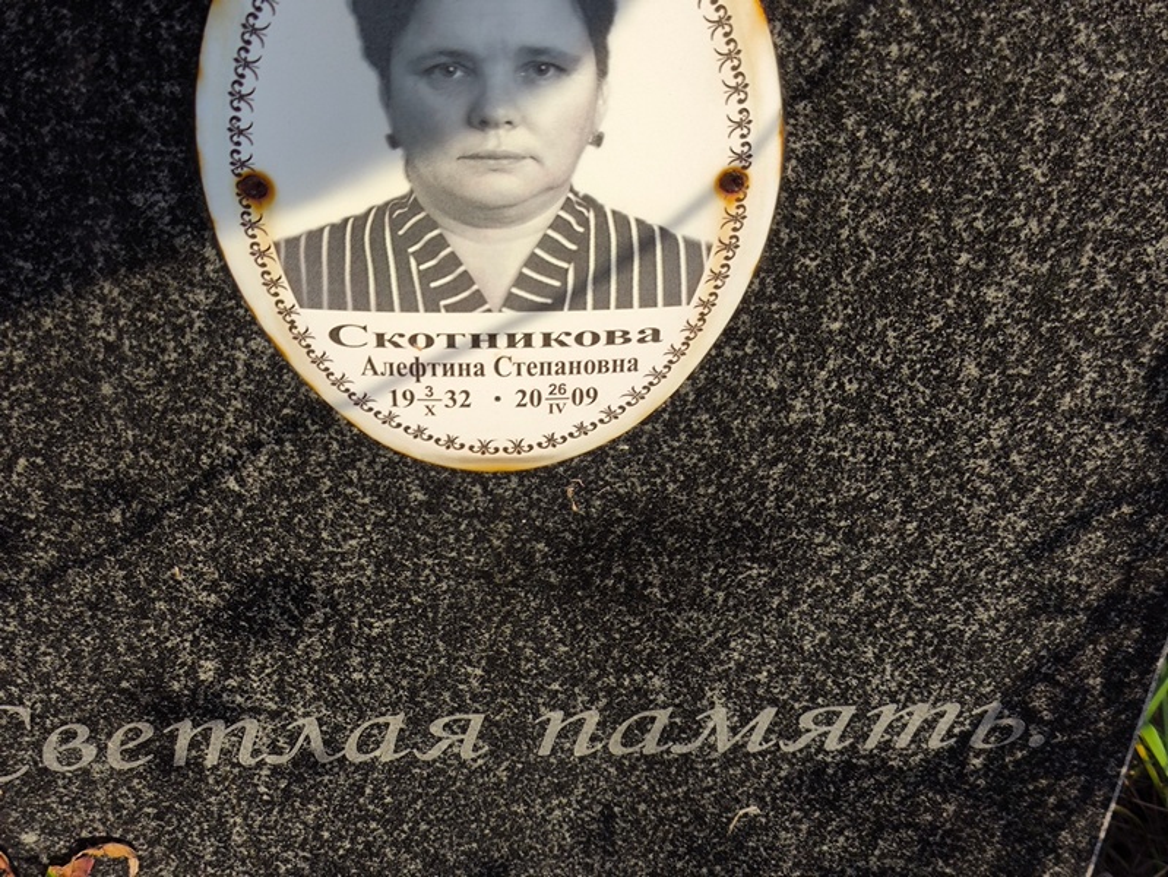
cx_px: 584
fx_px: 1688
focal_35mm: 50
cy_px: 438
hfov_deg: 38.2
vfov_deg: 29.1
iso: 50
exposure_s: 1/499
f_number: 1.7
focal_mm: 4.71
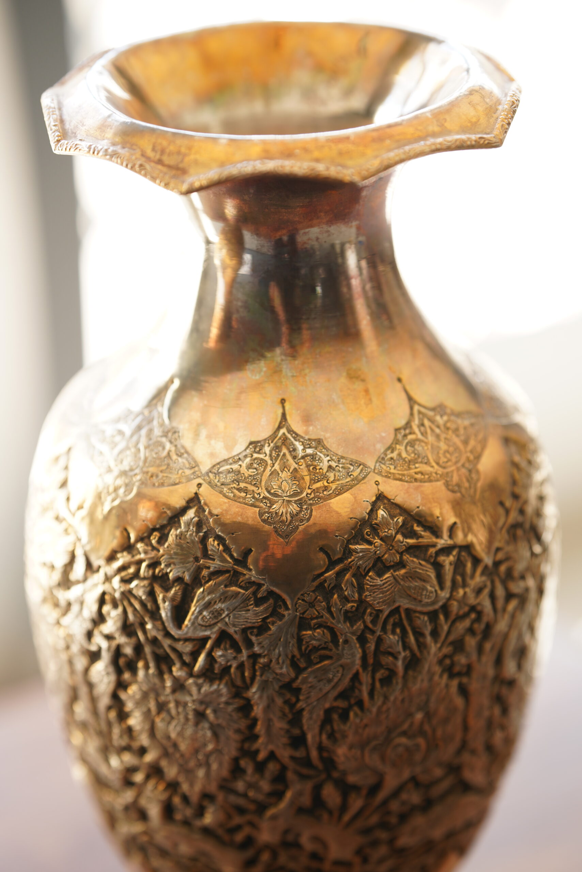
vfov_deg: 23.9
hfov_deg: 16.1
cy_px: 436
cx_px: 291
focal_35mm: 85
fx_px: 2060
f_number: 2.2
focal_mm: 85
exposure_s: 1/160
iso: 200
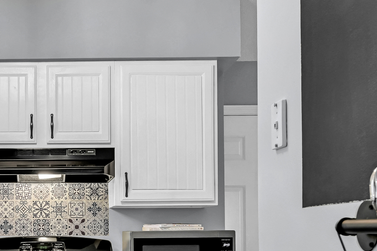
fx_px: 670
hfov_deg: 29.7
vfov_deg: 20.9
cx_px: 19
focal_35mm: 64
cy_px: 208
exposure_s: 1/320
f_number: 8
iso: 200
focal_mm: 19
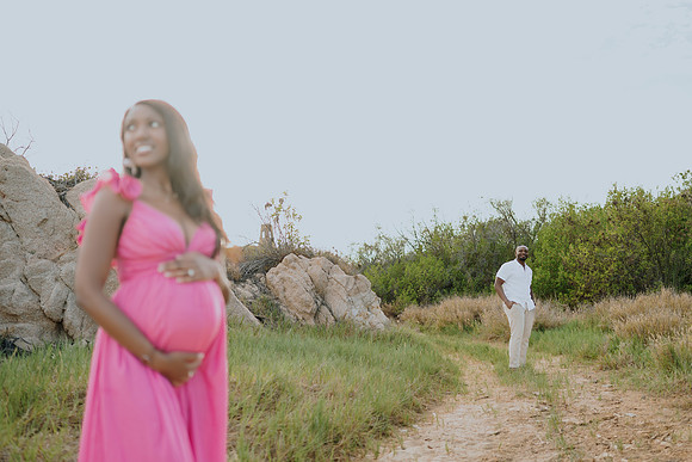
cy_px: 231
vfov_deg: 37.9
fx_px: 673
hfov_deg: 54.4
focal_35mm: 35
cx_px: 346
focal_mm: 35
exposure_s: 1/500
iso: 50
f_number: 1.8
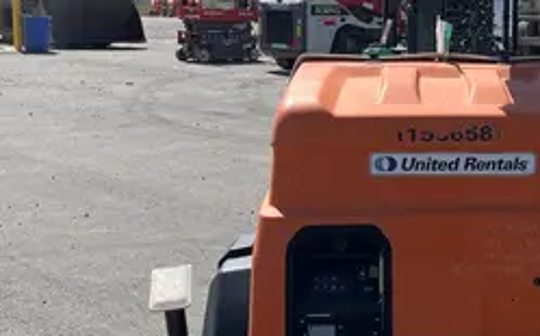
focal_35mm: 61
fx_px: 897
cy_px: 135
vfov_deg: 21.2
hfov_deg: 32.1
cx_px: 475
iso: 50
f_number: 1.6
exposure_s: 1/4016
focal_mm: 5.1
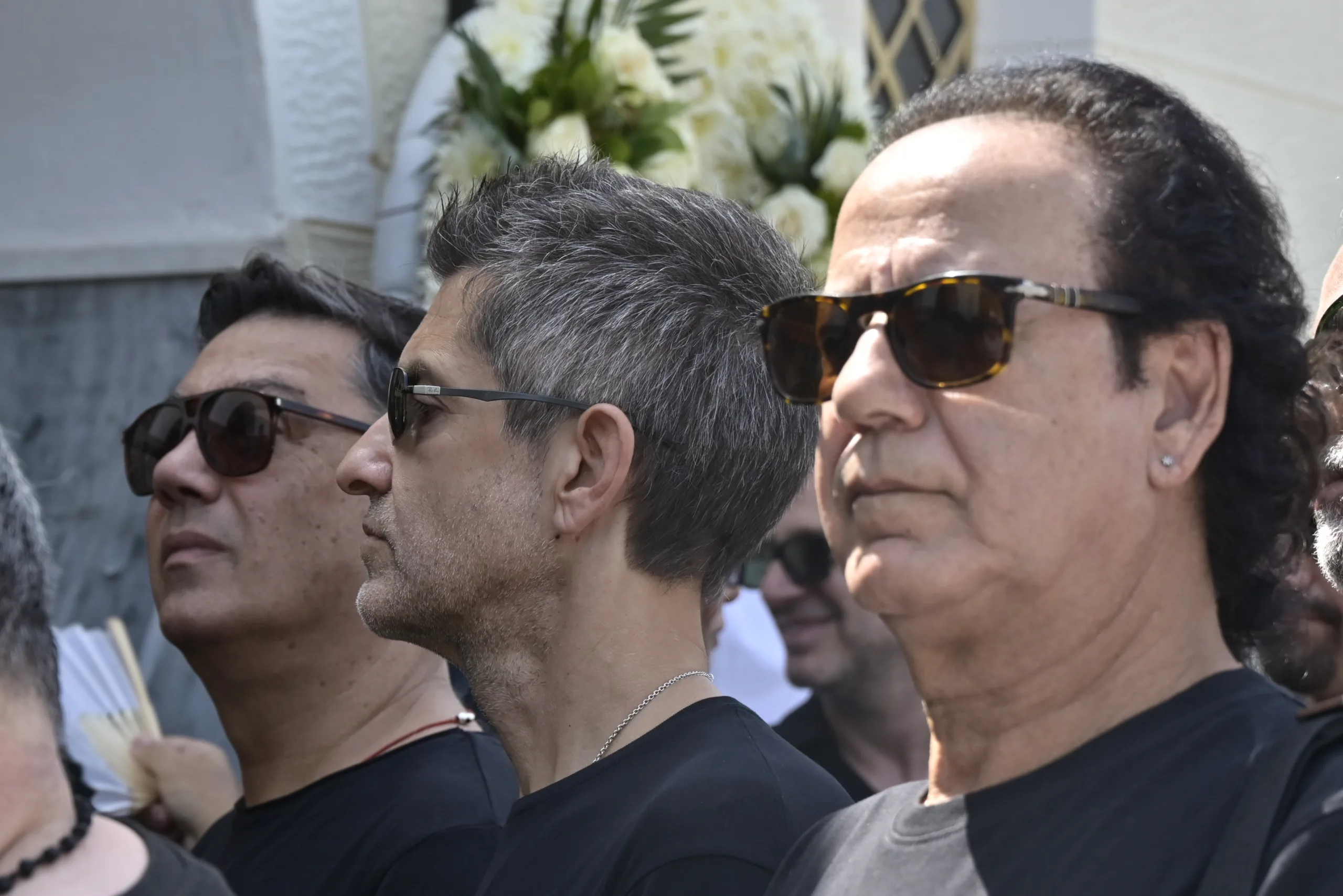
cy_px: 448
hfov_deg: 14.3
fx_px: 5372
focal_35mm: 144
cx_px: 672
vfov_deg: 9.5
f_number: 8
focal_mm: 96
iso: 400
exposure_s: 1/400
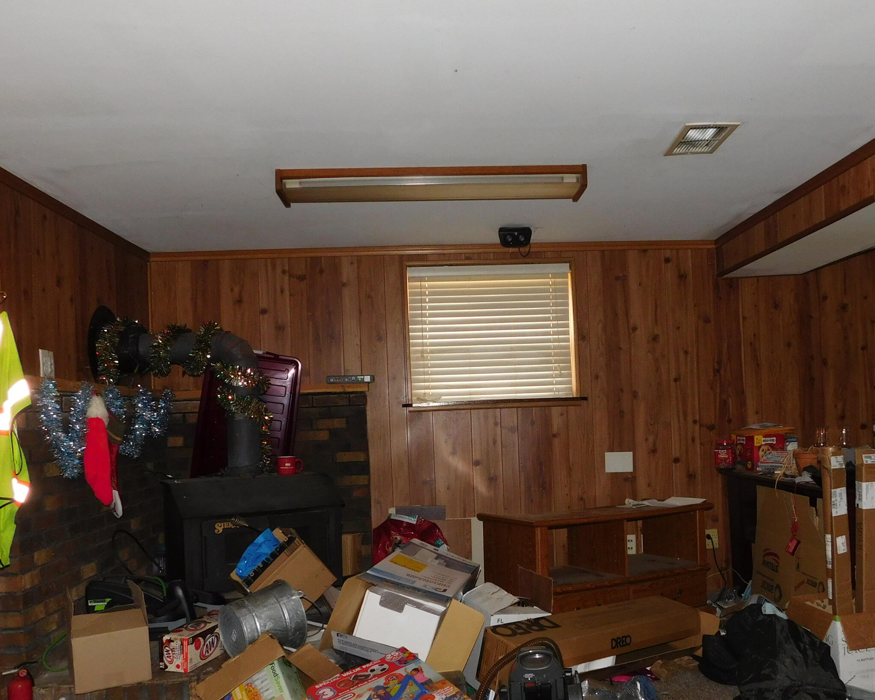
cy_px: 419
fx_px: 855
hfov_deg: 54.1
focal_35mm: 33
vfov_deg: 44.3
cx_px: 495
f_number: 3
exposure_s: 1/30
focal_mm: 4
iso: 200
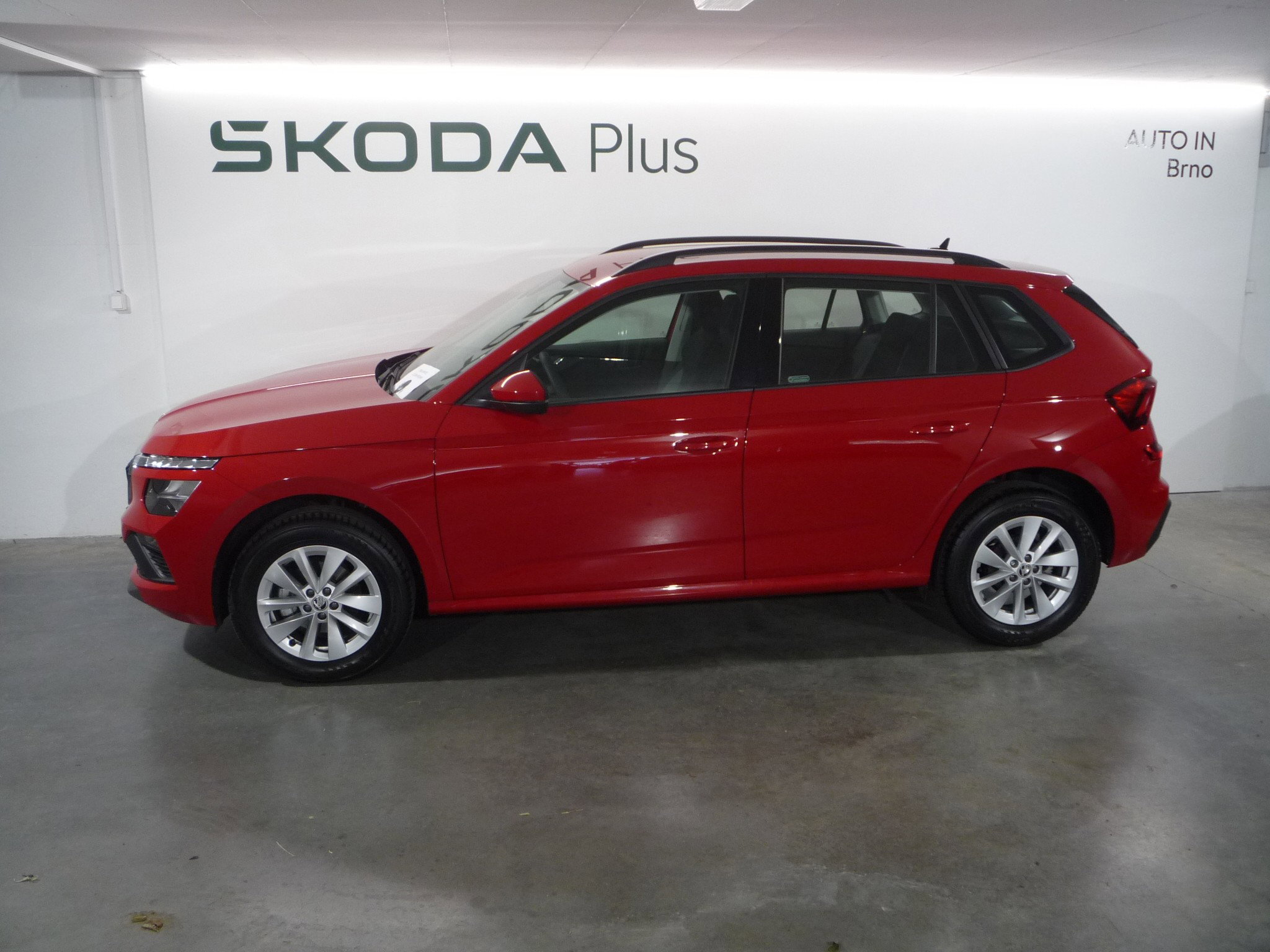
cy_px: 476
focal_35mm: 30
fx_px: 1101
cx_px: 635
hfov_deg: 60.0
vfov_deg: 46.8
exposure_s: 1/30
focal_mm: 5.2
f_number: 3.3
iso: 160
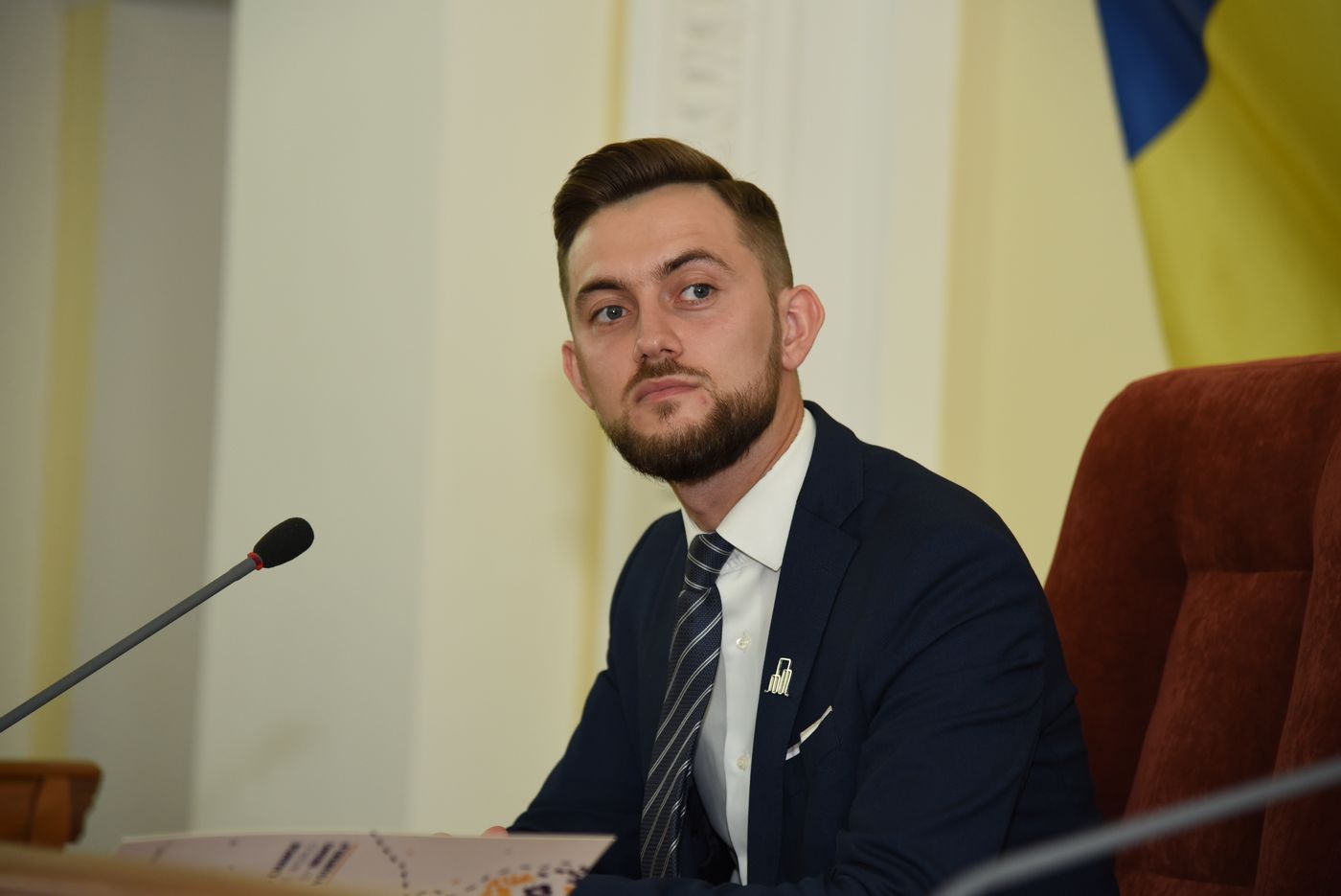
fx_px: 4472
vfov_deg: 11.4
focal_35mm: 120
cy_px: 448
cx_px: 670
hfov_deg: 17.1
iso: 1000
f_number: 4
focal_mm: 120
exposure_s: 1/200
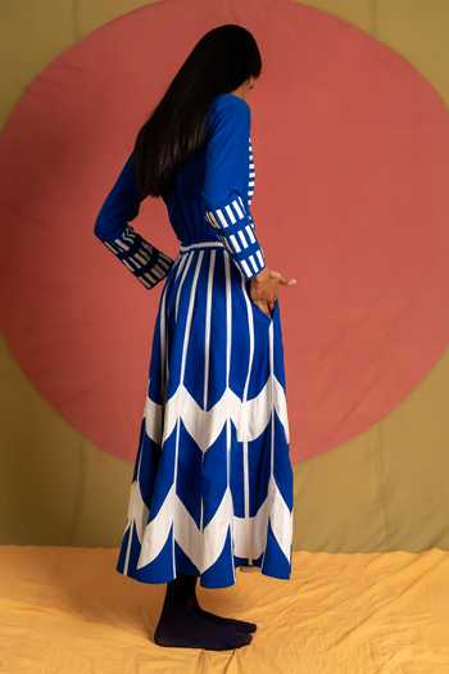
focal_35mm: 42
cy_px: 337
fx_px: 786
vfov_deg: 46.4
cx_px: 224
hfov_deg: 31.9
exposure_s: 1/200
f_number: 3.2
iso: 1250
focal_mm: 42
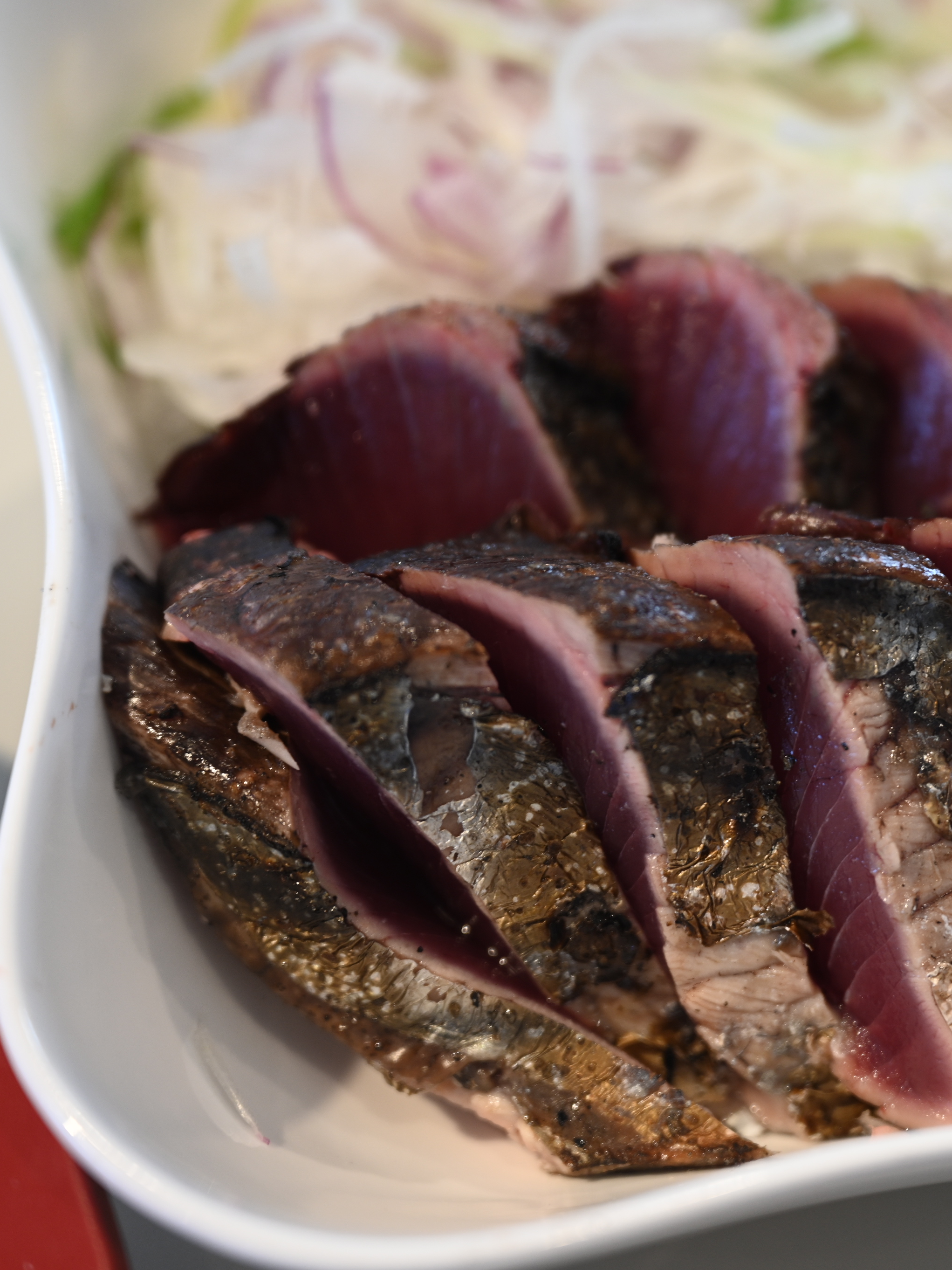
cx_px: 754
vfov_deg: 19.3
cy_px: 631
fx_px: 3740
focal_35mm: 102
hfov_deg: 14.4
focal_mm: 70
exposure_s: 1/125
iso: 160
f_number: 2.8
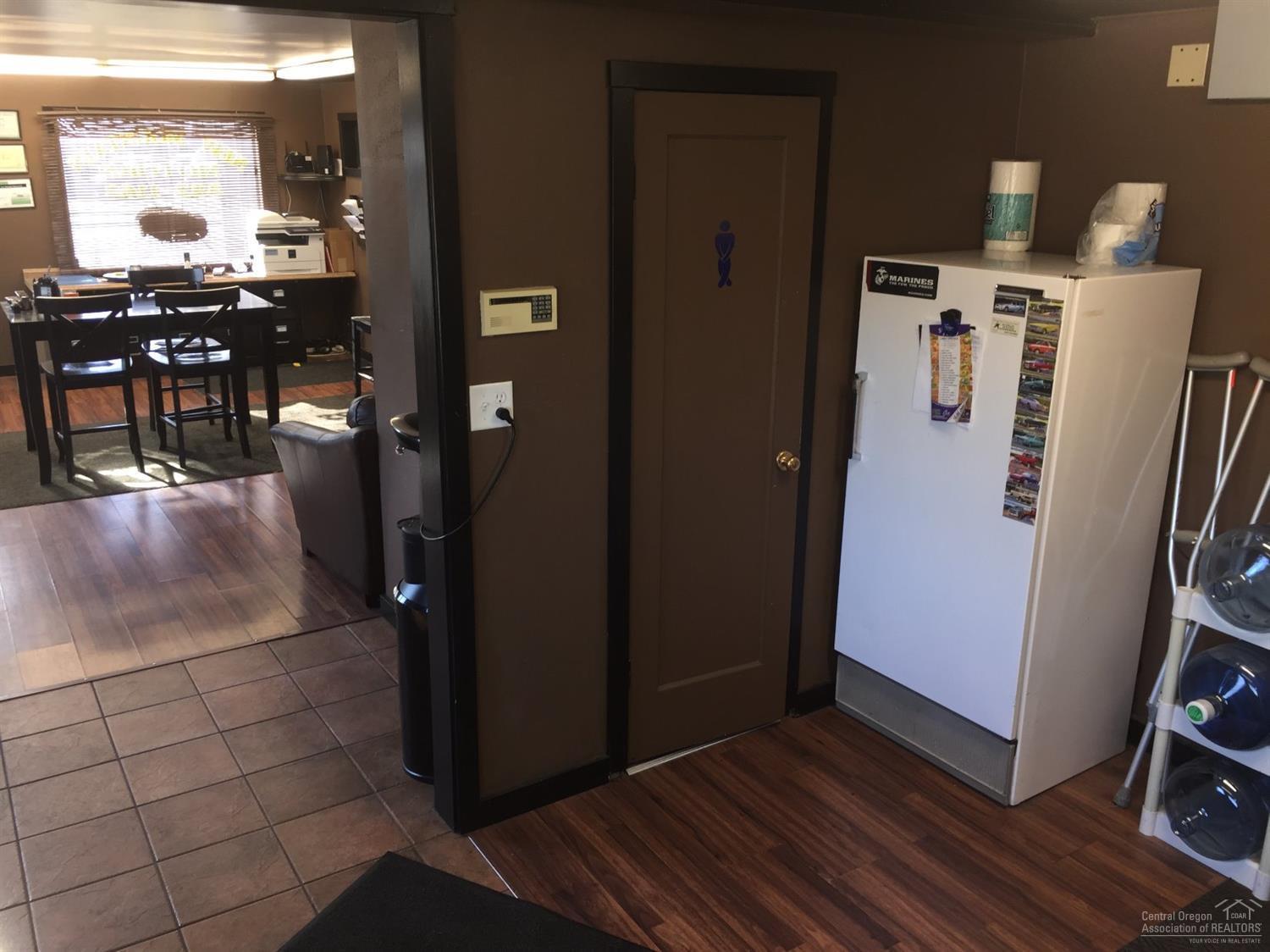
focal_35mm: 29
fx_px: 1064
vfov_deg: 48.2
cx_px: 635
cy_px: 476
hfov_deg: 61.7
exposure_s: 1/30
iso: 32
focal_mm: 4.15
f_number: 2.2
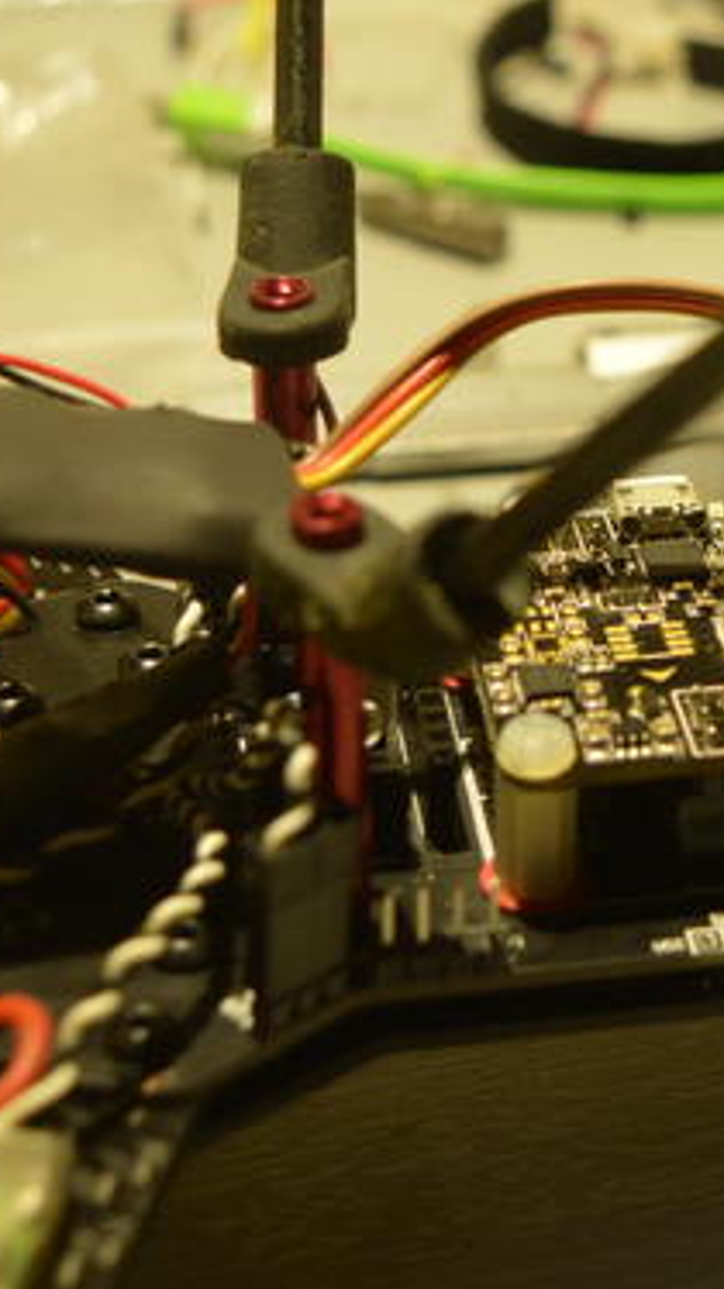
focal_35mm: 84
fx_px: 2871
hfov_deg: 13.9
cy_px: 567
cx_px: 900
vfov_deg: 25.3
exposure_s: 1/60
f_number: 4
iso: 640
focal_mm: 20
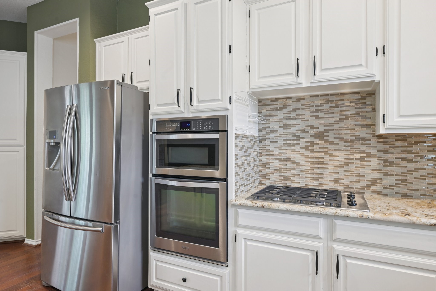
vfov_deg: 60.7
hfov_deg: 82.6
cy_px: 146
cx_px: 218
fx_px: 248
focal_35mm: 20
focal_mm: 20.5
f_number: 8
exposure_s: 1/10
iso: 400
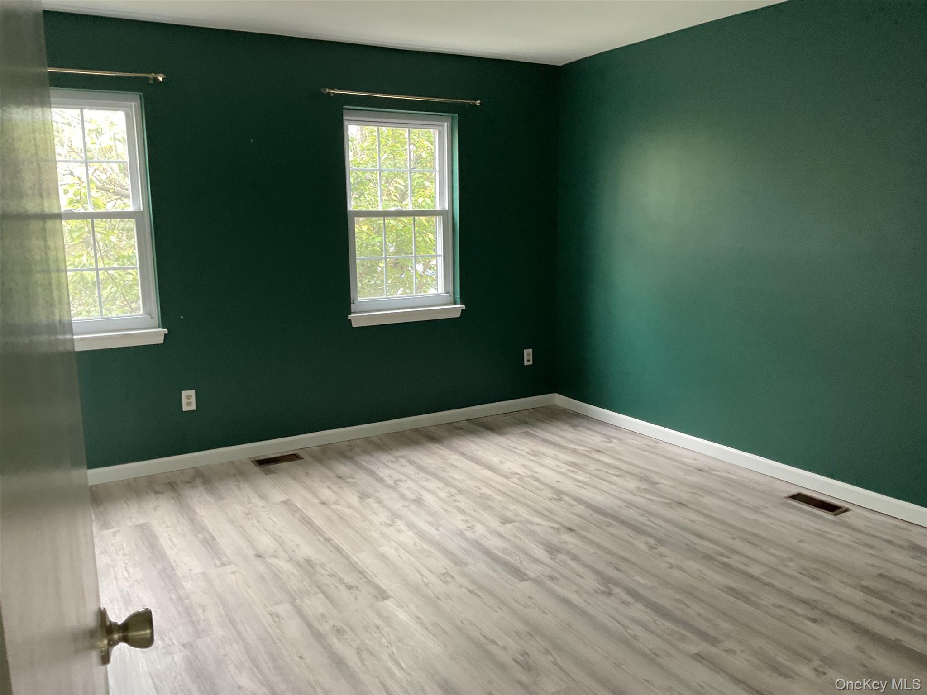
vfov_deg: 48.2
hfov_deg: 61.7
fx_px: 777
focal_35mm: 29
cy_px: 348
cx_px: 464
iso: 125
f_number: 1.8
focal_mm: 3
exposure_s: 1/60
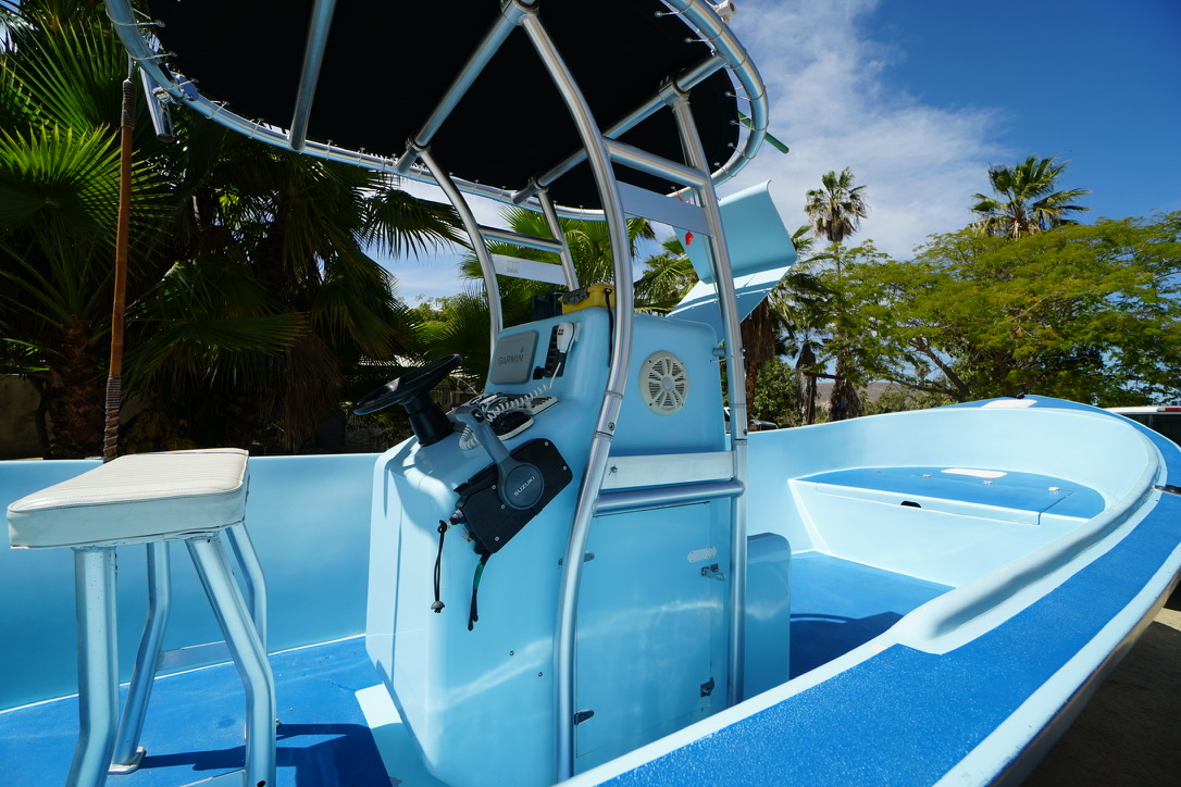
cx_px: 590
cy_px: 394
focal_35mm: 15
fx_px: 492
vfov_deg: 77.3
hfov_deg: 100.4
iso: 100
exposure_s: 1/800
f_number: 5.6
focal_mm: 10
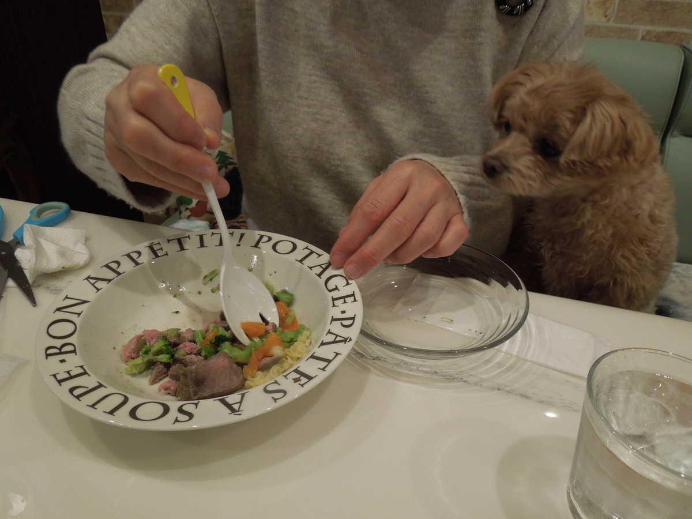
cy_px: 260
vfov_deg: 54.9
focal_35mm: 25
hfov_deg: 69.4
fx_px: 500
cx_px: 346
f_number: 3.3
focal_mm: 4.5
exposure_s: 1/30
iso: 250
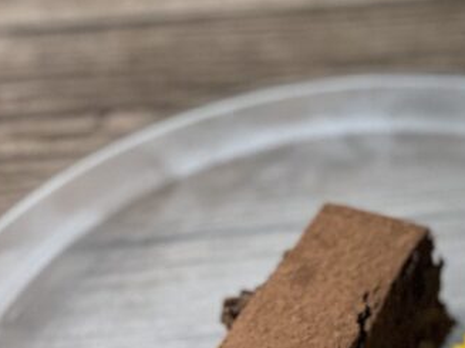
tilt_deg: -43.0
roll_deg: +1.8
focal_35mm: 163
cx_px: 597
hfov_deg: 11.8
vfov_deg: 9.1
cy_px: 166
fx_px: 2189
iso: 320
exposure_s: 1/40
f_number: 2
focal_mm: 6
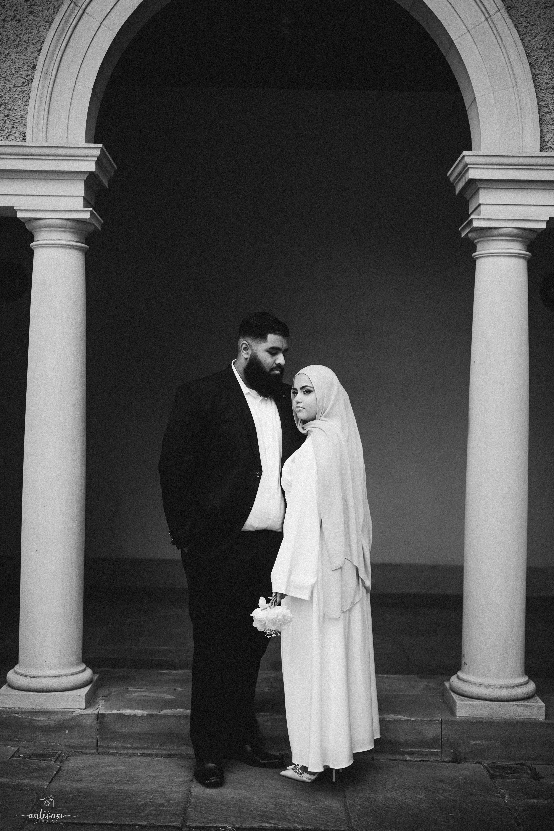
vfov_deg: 39.6
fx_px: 1154
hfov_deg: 27.0
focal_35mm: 50
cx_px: 277
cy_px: 416
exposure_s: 1/200
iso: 50
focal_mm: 50
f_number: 1.4
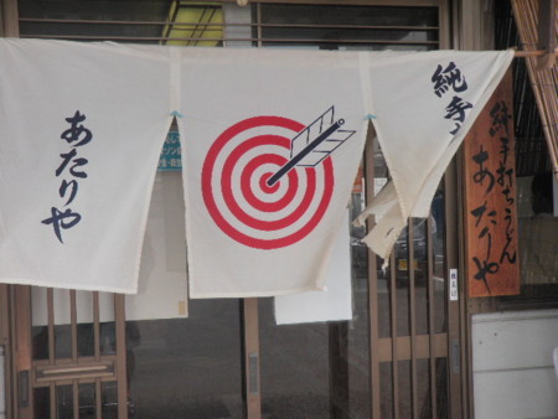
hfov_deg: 44.8
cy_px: 210
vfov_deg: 34.4
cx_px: 279
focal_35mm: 42
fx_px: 677
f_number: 5
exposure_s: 1/100
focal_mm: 7.57
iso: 50
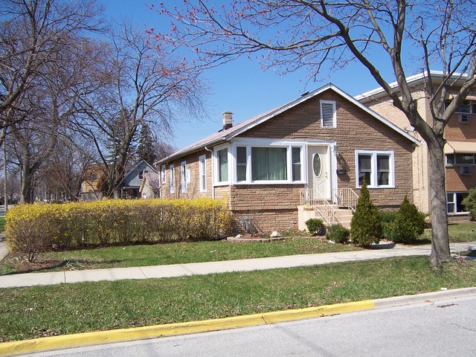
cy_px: 178
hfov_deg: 55.4
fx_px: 454
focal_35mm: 33
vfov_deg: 42.9
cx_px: 238
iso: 80
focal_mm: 5.5
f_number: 3.4
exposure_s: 1/1000
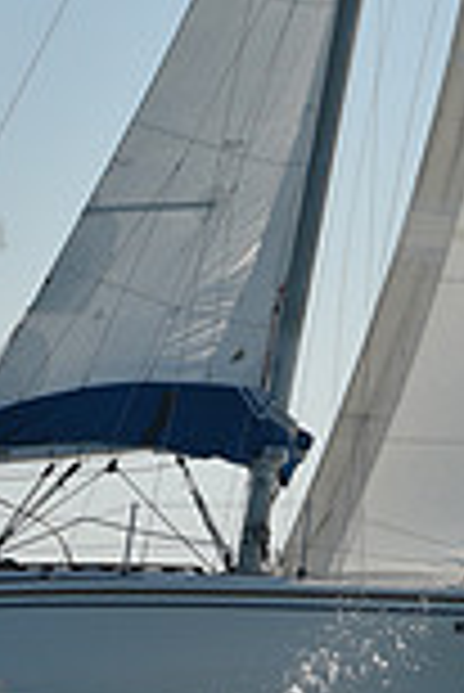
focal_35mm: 263
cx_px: 241
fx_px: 5073
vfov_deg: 7.8
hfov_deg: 5.2
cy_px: 4
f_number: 5.6
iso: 250
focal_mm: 70
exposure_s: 1/1000
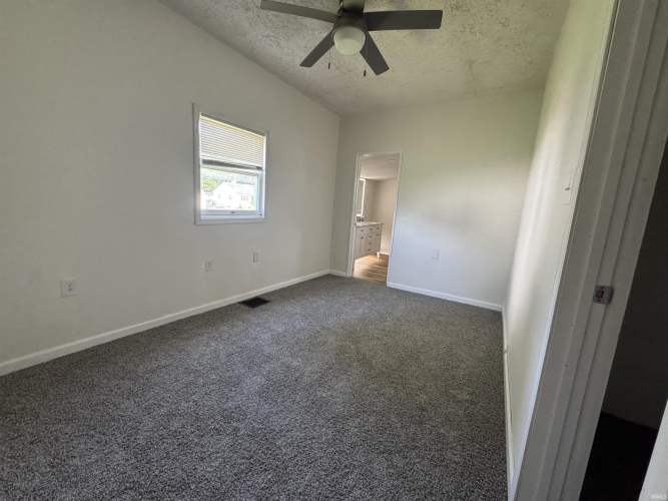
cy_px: 250
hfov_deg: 102.1
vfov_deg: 85.7
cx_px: 334
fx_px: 270
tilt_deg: -11.2
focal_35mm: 14
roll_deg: -4.6
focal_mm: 2.22
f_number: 2.2
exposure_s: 1/120
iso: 320
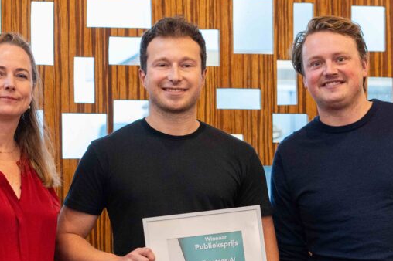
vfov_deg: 8.3
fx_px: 1789
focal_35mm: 164
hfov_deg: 12.5
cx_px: 192
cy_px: 195
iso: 3200
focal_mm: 85
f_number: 2.8
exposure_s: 1/100
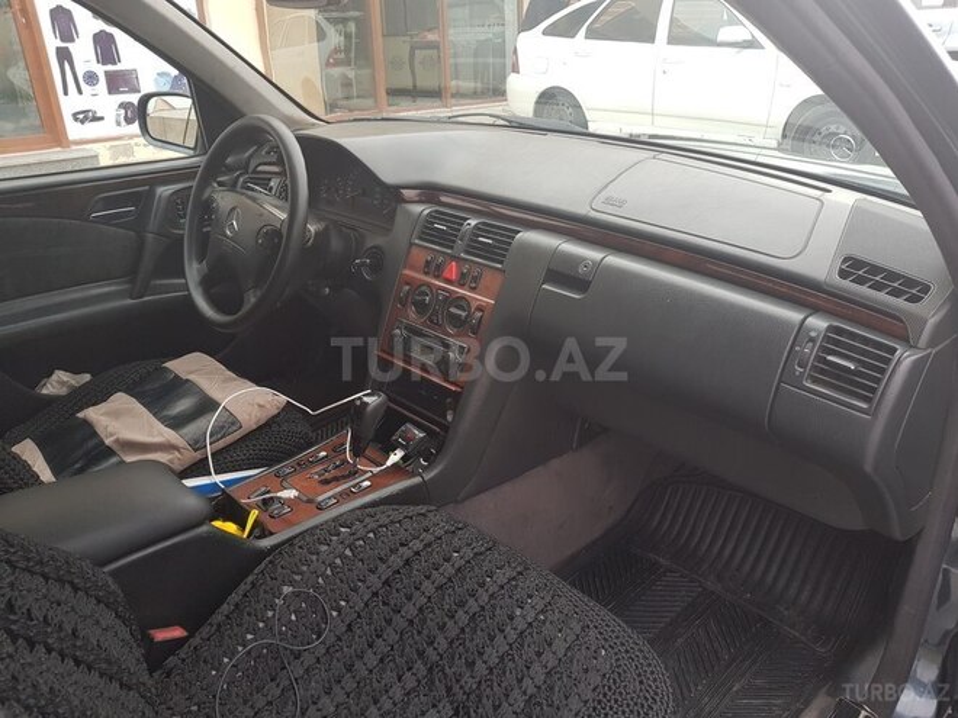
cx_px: 479
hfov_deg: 67.3
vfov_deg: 53.1
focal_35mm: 26
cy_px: 359
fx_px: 720
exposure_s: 1/50
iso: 64
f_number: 1.7
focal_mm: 4.2
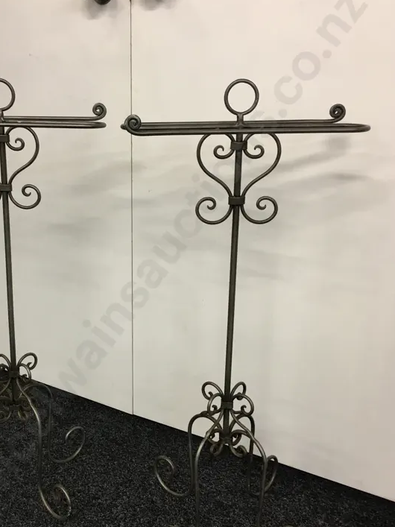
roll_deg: -0.7
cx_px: 128
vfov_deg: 44.7
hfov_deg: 34.0
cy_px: 303
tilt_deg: -19.4
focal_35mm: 42
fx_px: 639
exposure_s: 1/17
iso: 40
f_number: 2.2
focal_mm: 4.15
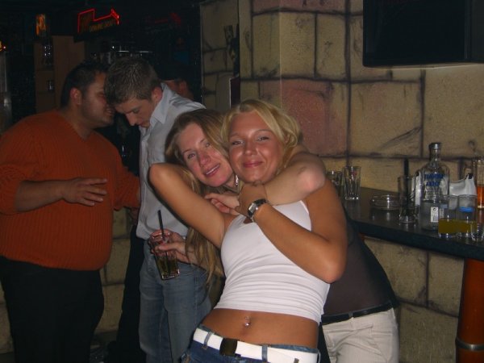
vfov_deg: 31.5
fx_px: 643
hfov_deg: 41.2
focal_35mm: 46
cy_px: 182
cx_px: 242
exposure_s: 1/250
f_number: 3.1
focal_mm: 9.5
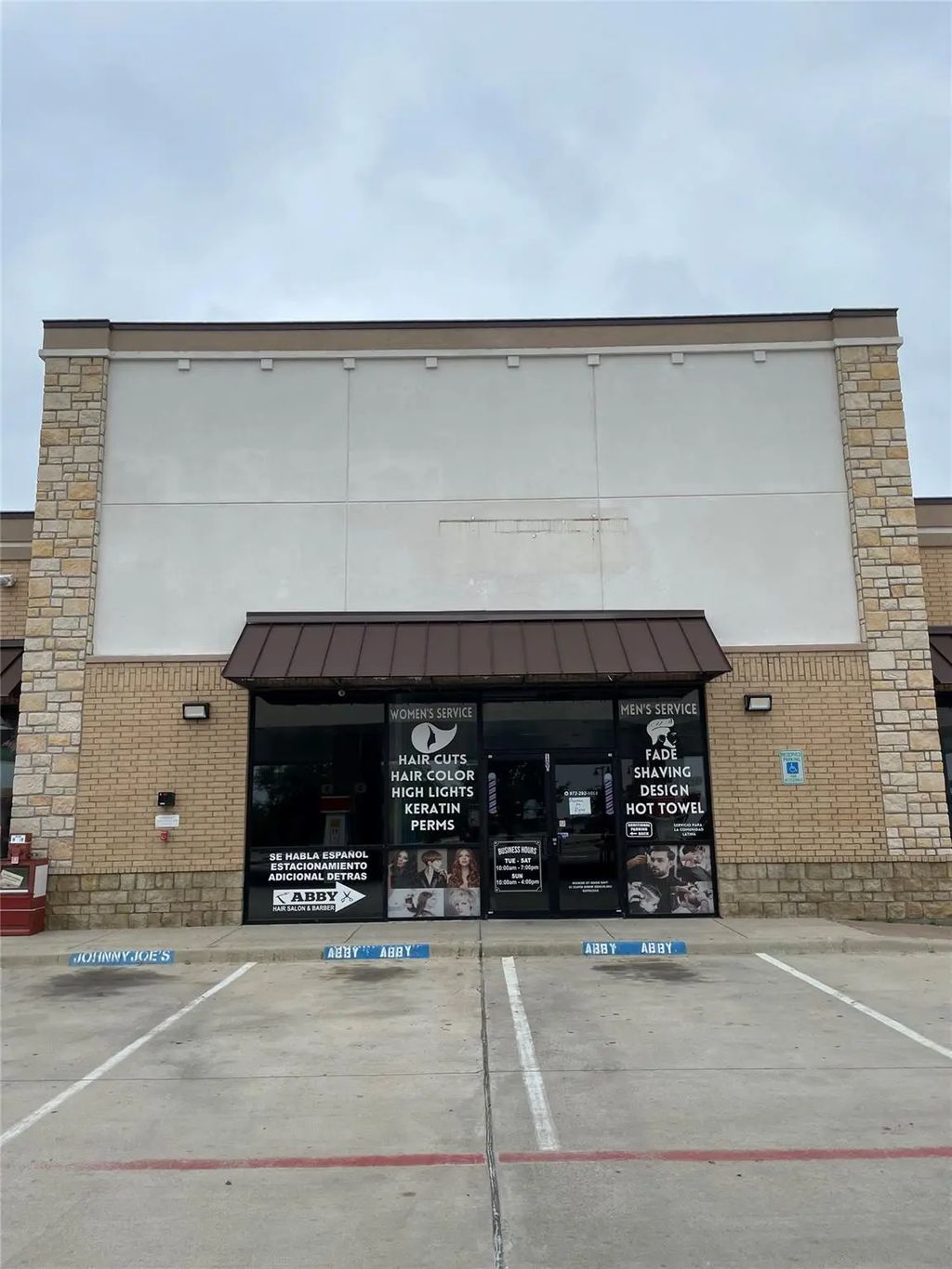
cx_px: 476
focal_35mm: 26
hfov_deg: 53.1
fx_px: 953
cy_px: 634
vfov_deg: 67.3
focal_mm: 4.2
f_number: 1.6
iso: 32
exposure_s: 1/1383
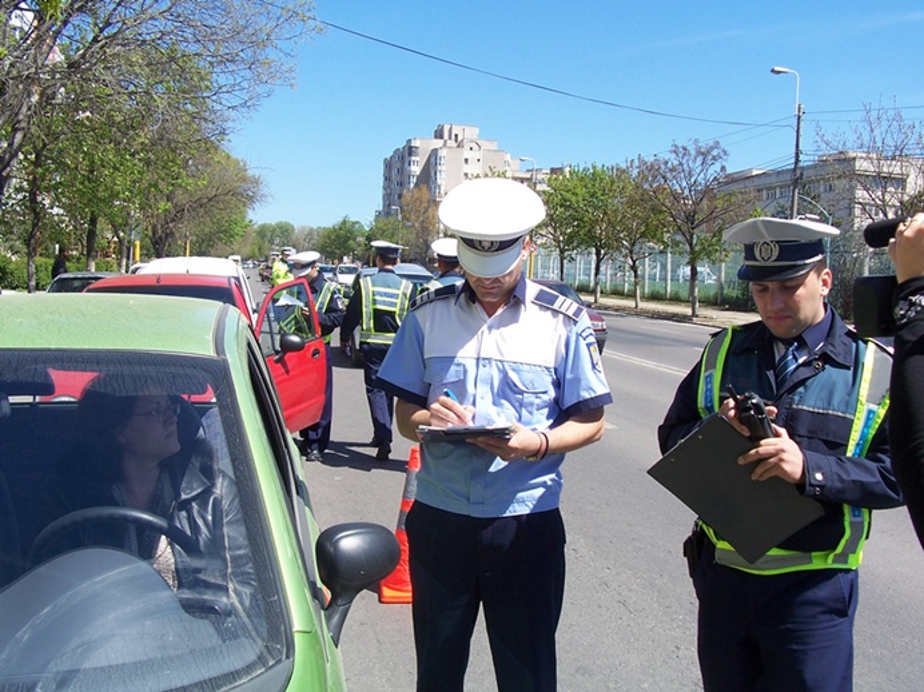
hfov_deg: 52.7
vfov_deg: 40.7
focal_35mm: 35
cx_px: 462
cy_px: 346
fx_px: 934
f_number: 4
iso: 80
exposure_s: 1/500
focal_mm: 6
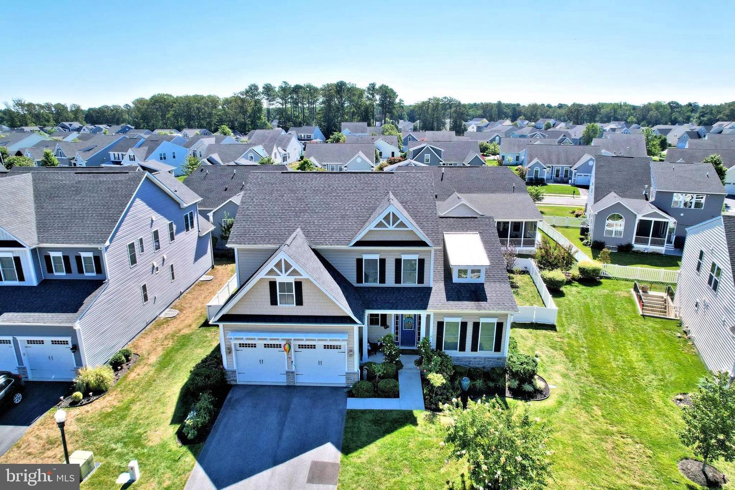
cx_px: 368
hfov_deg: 78.6
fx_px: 449
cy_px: 245
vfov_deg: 57.2
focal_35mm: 22
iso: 100
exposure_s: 1/1600
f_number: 2.8
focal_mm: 8.38
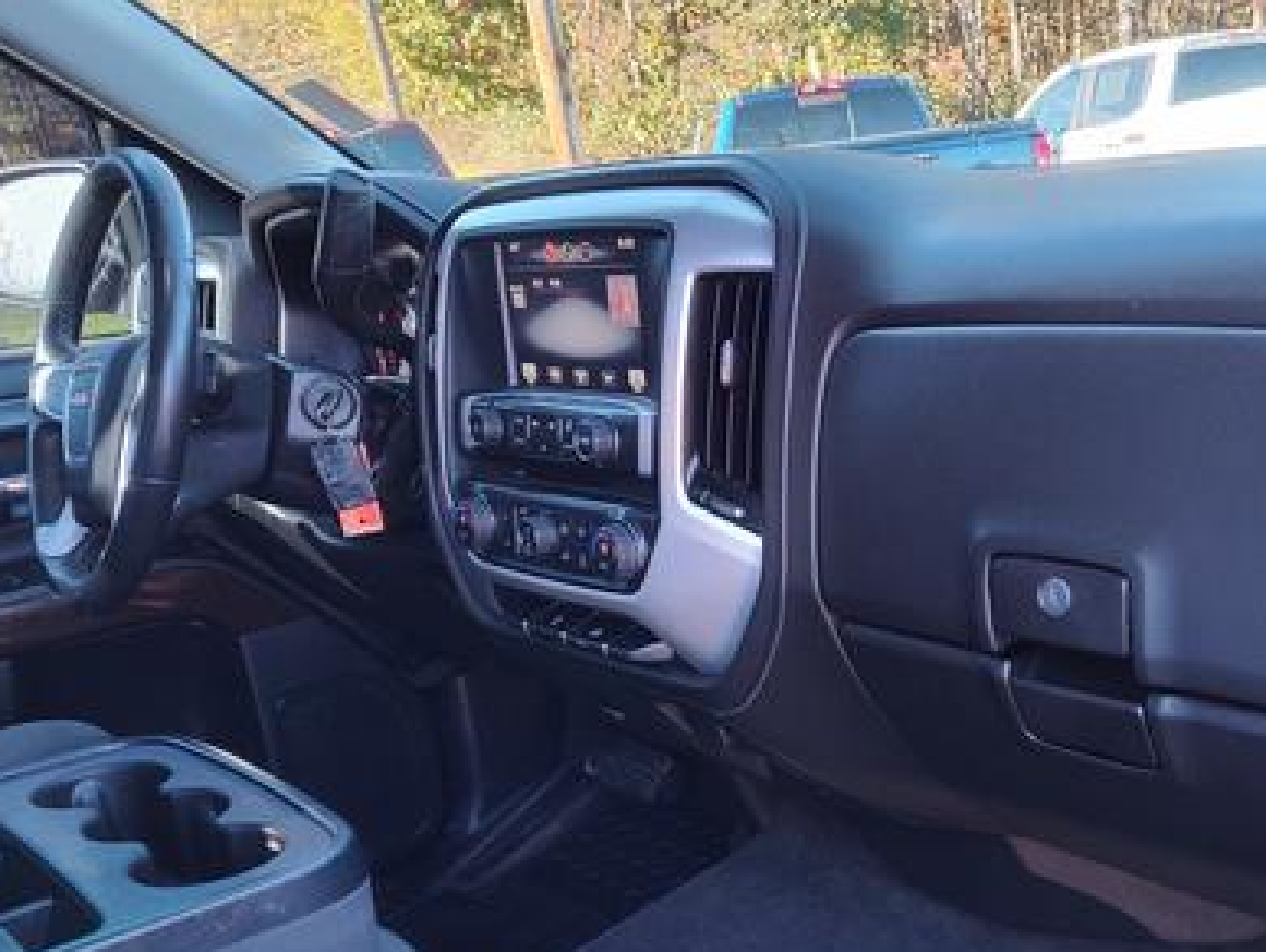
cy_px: 677
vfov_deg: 37.1
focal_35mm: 38
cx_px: 913
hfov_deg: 47.5
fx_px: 1391
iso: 174
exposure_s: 1/120
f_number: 1.88
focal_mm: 5.56
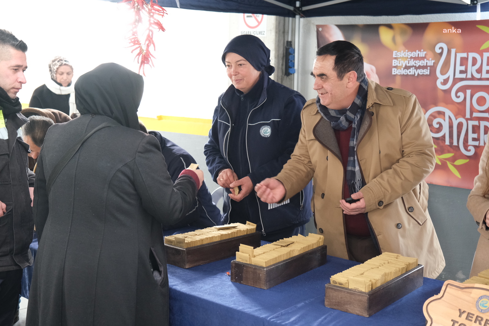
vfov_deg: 27.5
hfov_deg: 40.3
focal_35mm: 49
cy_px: 163
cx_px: 244
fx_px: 666
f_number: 4
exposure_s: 1/60
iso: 2000
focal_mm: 32.5
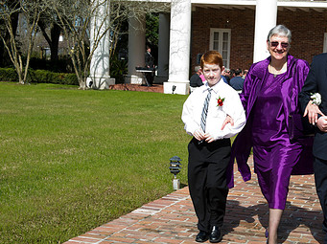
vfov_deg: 20.4
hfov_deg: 26.6
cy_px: 153
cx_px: 255
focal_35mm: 72
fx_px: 679
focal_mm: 44
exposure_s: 1/125
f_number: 10
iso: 100
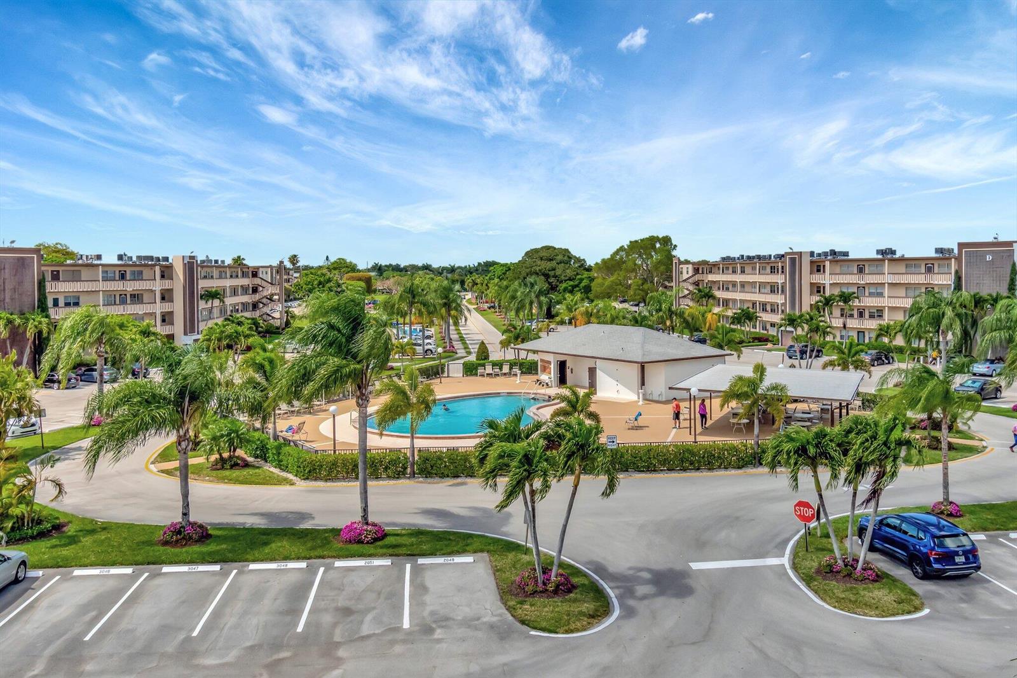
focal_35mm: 30
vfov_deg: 43.6
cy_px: 339
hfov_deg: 61.9
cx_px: 508
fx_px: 847
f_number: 8
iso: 1100
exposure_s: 1/4000
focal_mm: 20
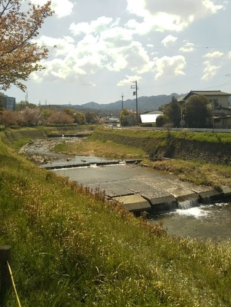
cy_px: 154
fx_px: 267
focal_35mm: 30
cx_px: 116
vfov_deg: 60.0
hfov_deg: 46.8
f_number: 2.2
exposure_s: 1/1045
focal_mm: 4
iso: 40
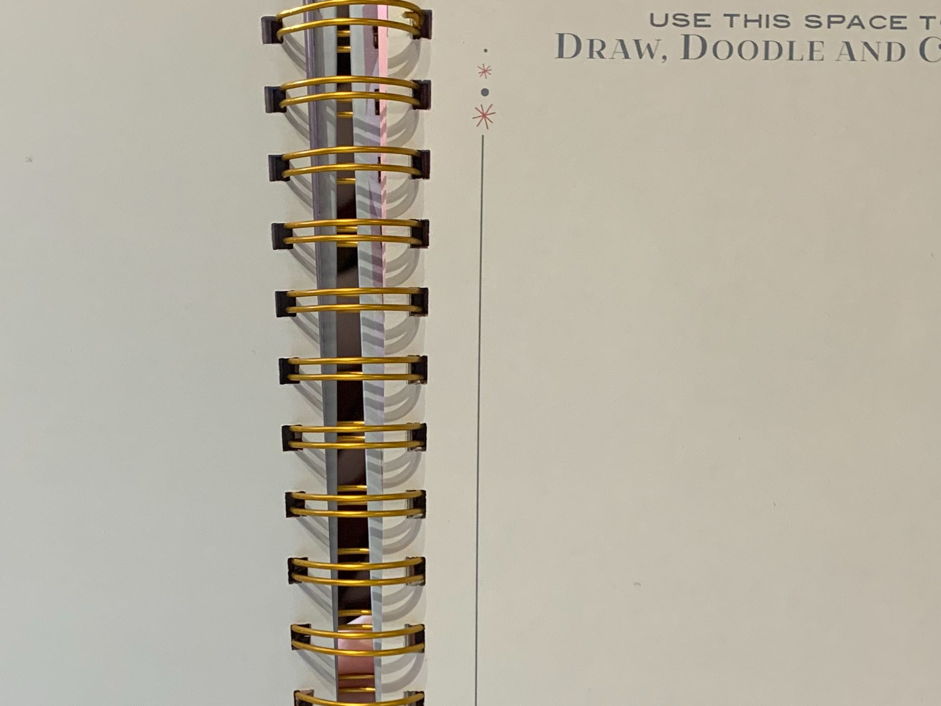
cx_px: 356
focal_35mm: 55
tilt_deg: -47.8
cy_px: 490
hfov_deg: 34.8
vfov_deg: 26.4
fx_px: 1495
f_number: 1.8
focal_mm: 4.25
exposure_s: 1/60
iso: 100
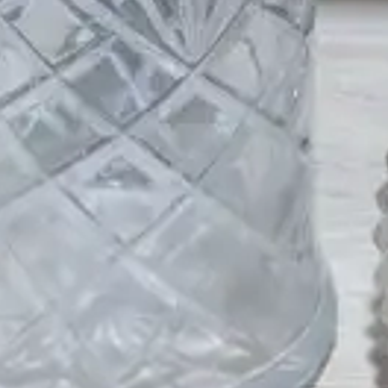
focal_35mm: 205
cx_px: 100
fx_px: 2600
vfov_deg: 8.4
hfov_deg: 8.5
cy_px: -194
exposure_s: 1/60
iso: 500
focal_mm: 15
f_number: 3.6
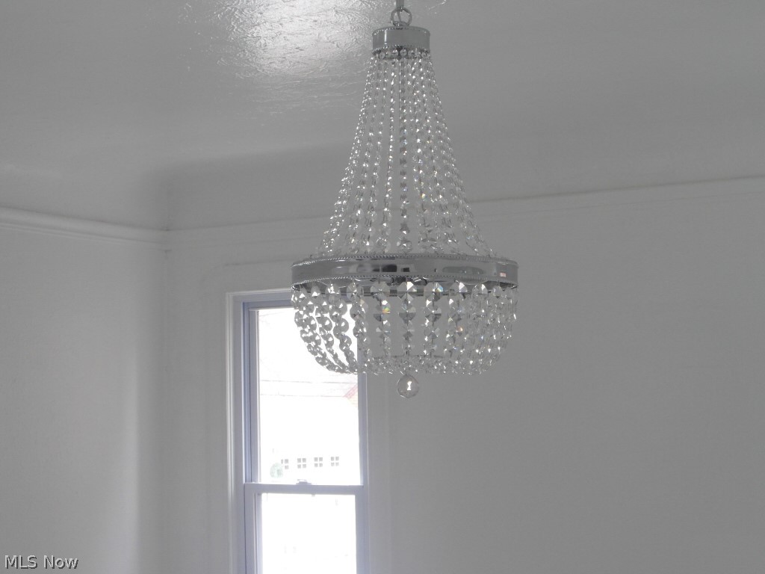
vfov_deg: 23.7
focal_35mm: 62
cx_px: 382
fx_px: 1370
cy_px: 287
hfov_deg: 31.2
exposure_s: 1/45
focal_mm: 10.2
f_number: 4
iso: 200
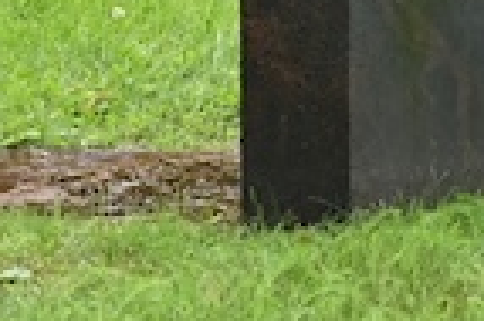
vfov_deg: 2.2
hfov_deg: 3.3
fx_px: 8366
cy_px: -360
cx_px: -95
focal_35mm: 623
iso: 400
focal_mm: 89
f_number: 10
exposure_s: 1/160
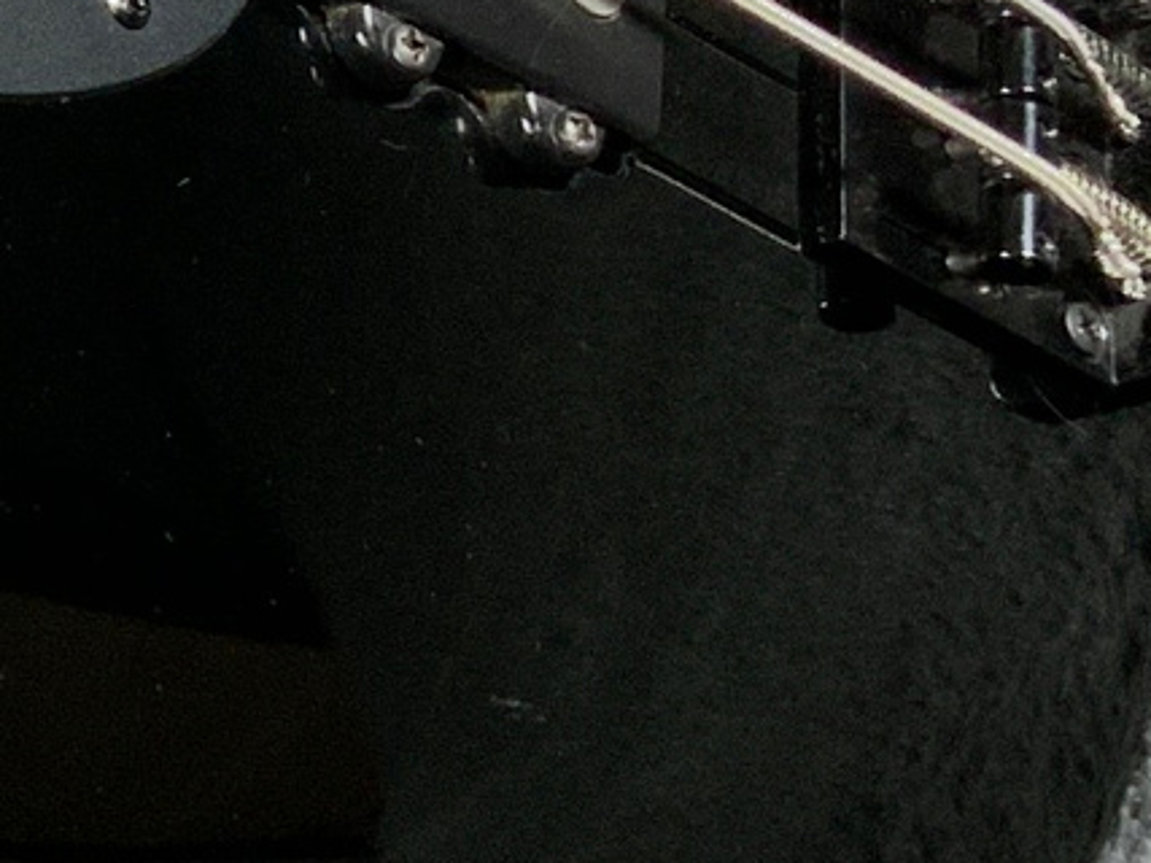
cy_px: -685
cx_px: -1315
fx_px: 5784
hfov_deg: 10.3
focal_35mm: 174
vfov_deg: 8.2
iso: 32
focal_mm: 3
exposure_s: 1/104
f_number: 1.8
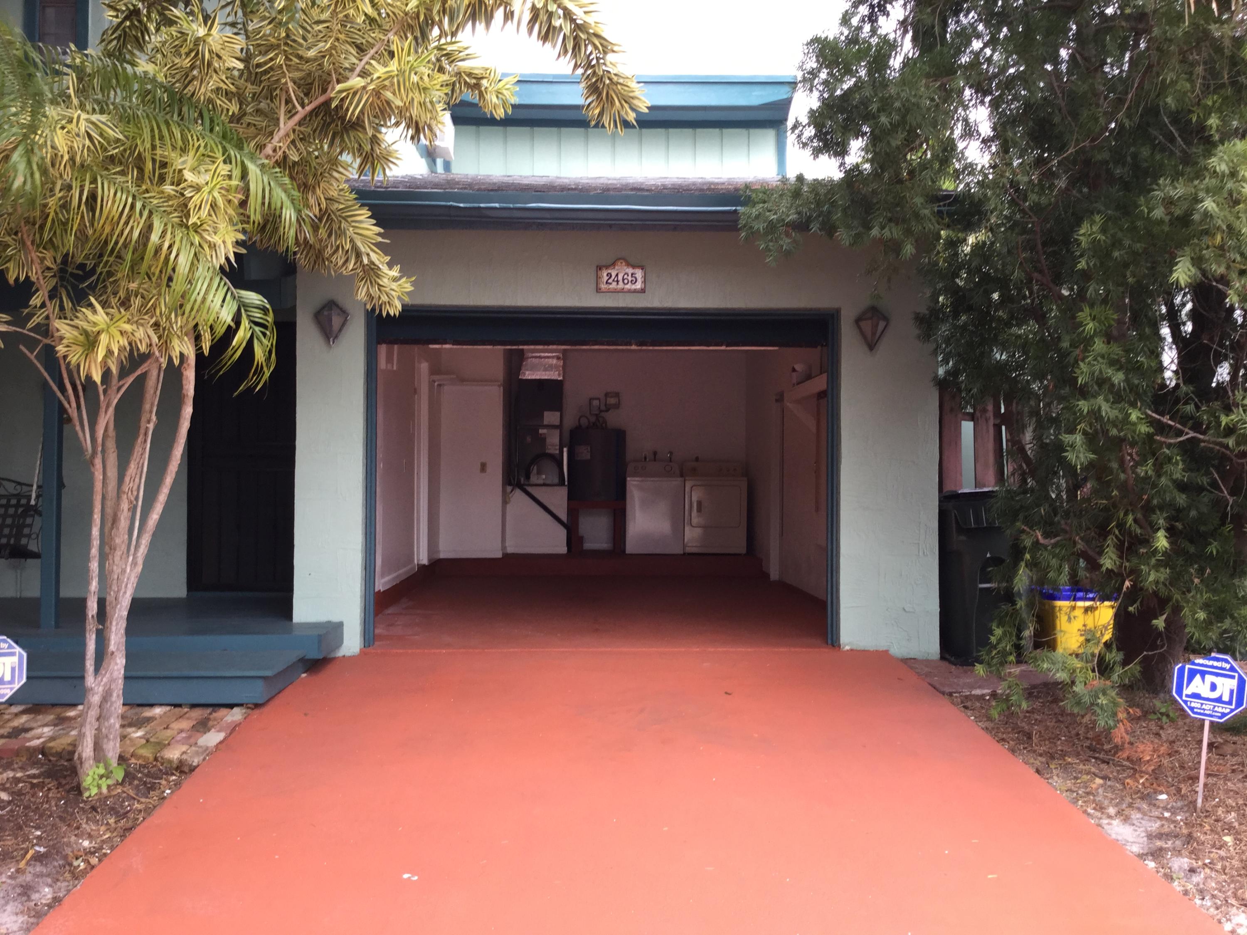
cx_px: 624
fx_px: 1117
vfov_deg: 45.4
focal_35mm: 31
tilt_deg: -3.3
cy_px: 468
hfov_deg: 58.4
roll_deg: -1.4
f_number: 2.4
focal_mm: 3.3
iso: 32
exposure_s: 1/120
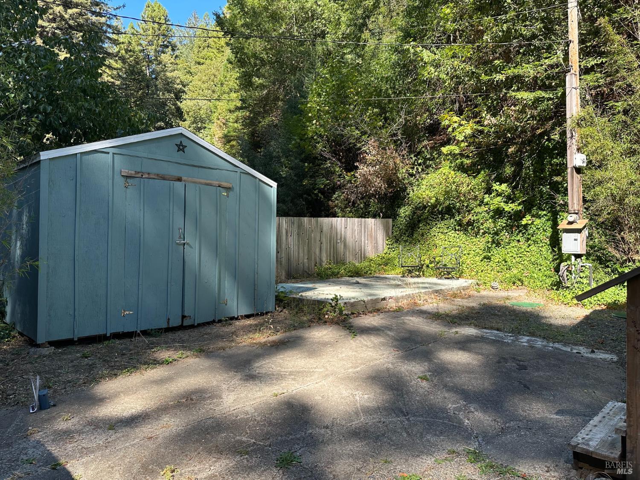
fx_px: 444
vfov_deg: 56.8
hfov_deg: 71.6
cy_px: 240
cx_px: 320
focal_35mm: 24
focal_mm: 6.86
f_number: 1.78
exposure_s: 1/762
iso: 80
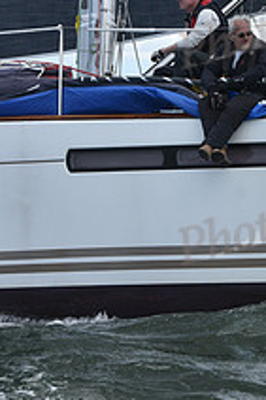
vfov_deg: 7.9
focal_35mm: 260
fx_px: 2886
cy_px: 92
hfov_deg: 5.2
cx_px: 543
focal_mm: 95
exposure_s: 1/1250
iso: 320
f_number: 7.1
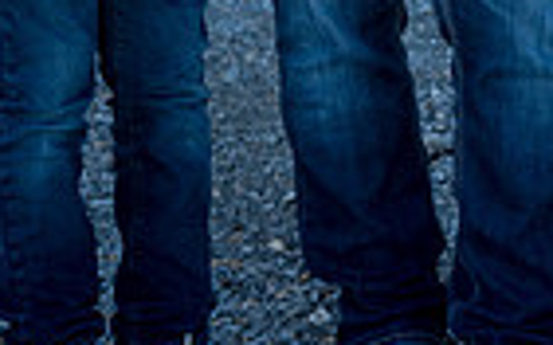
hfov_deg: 9.3
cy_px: -514
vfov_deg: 5.6
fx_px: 3390
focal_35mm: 225
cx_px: 424
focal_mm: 69
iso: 400
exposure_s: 1/640
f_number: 5
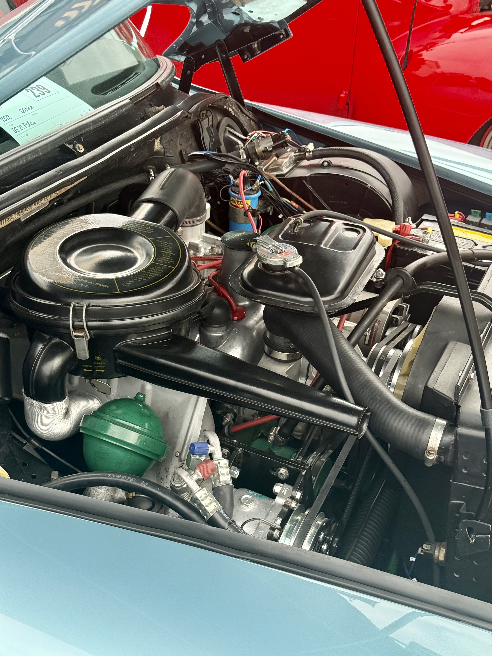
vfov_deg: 39.7
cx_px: 246
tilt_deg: -29.0
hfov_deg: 30.3
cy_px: 328
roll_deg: -3.9
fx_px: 910
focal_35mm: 48
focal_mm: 6.76
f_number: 1.78
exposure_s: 1/293
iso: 100
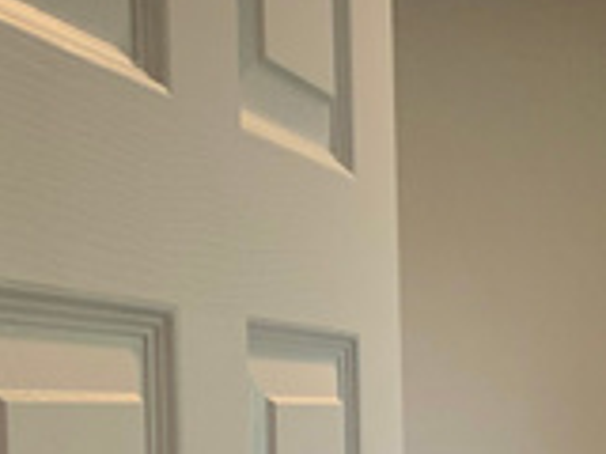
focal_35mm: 104
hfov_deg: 16.0
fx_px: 1821
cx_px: 1087
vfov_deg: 13.9
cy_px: 492
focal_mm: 4.25
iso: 64
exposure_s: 1/60
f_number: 1.8
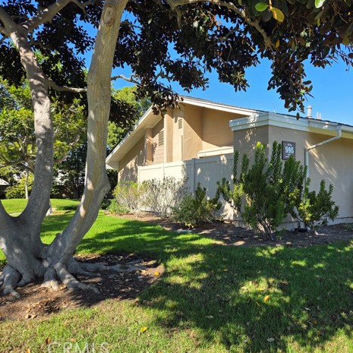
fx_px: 323
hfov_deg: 56.7
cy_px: 178
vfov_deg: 57.3
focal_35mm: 28
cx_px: 218
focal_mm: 5.4
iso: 80
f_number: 1.8
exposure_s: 1/2835
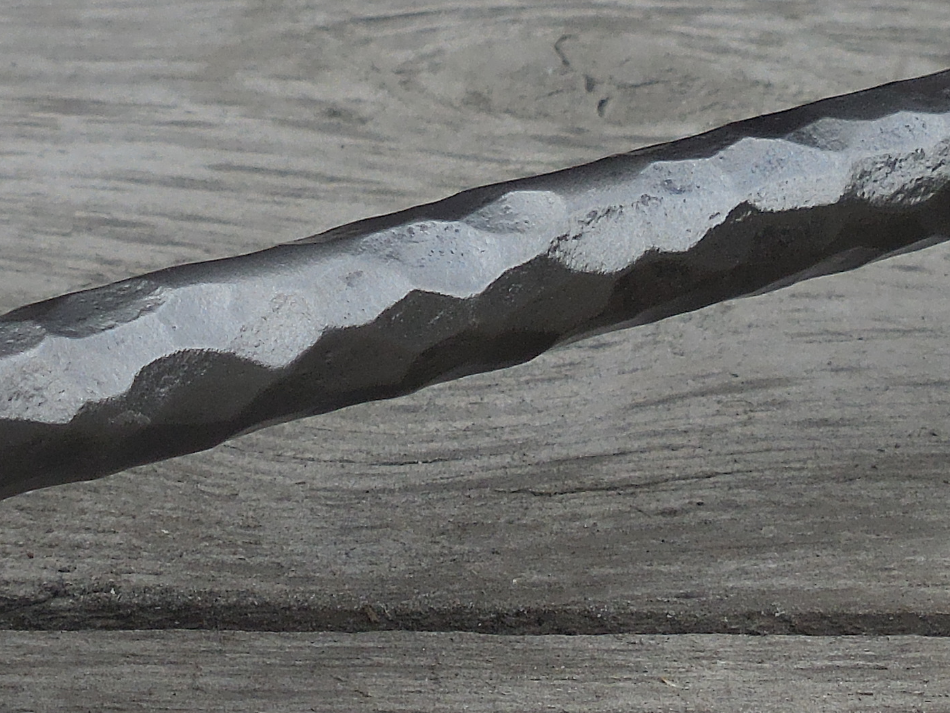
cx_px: 495
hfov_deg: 8.6
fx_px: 6313
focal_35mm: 230
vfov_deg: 6.5
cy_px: 451
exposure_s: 1/400
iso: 125
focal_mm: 12.6
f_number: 4.7
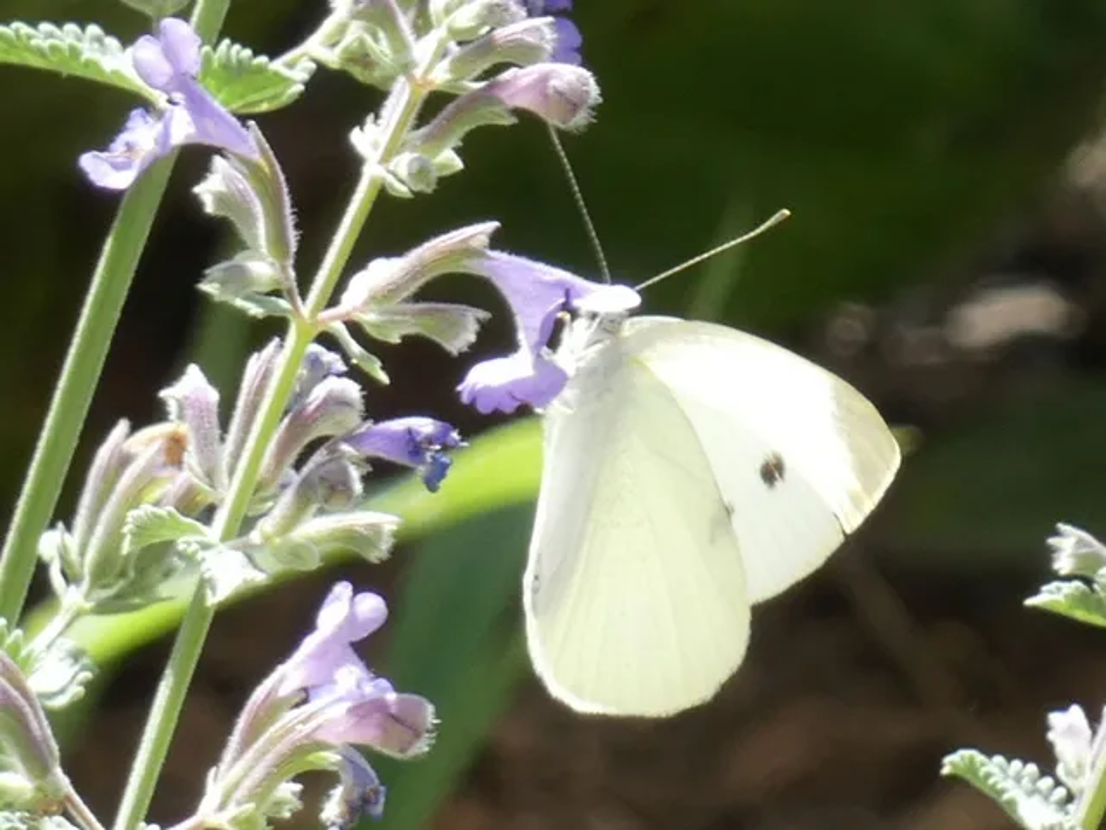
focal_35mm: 350
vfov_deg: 4.2
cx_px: 553
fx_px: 11183
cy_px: 415
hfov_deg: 5.7
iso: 80
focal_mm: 62.7
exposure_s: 1/100
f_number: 5.6
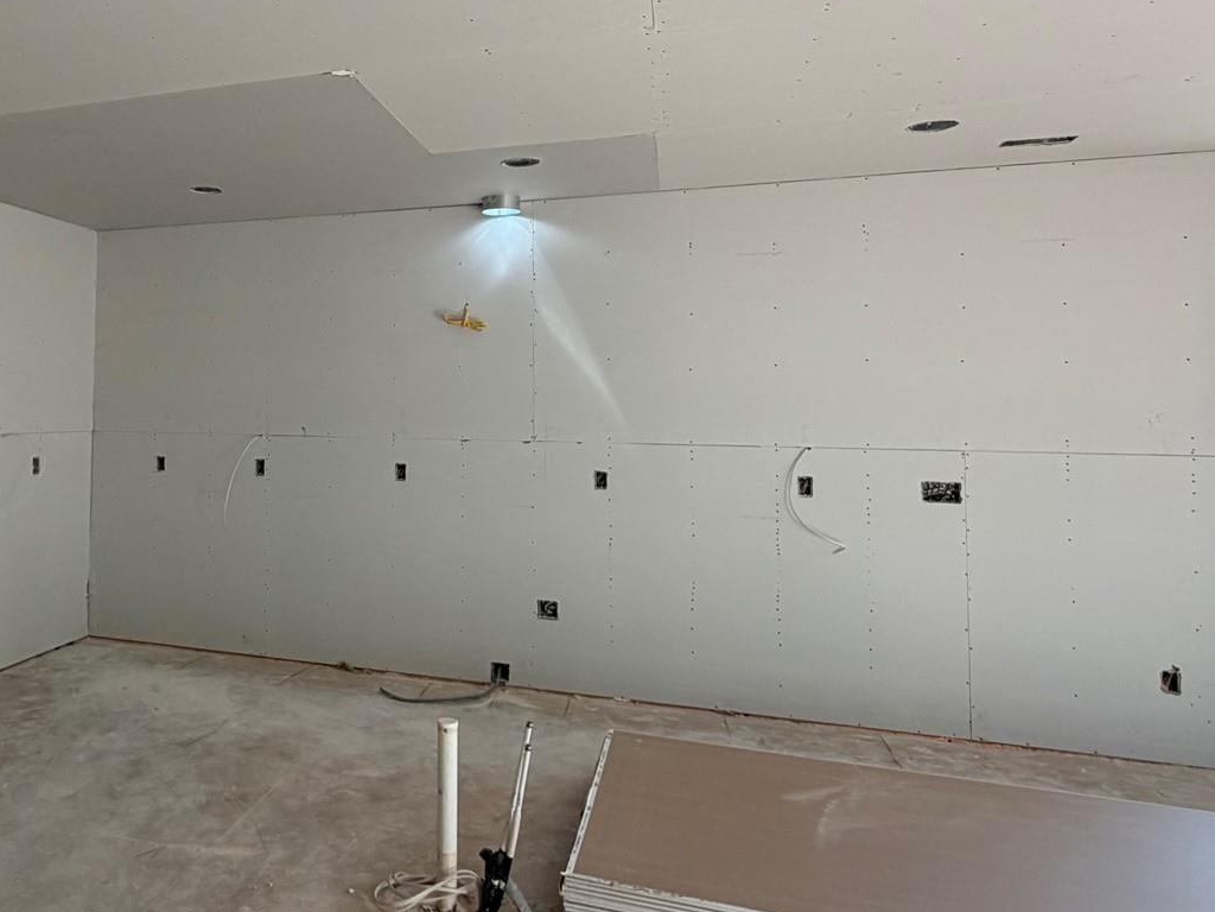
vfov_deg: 49.4
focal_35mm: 28
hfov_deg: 59.5
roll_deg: -0.7
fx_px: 983
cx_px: 281
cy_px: 366
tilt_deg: +2.1
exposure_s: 1/121
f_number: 2.2
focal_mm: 2.22
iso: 125
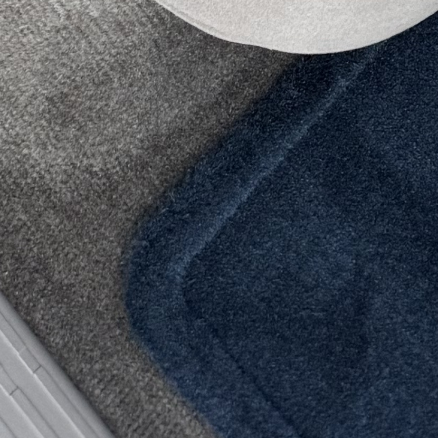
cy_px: -1041
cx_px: 522
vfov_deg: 8.8
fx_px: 2090
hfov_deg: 11.7
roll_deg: -30.2
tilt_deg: -29.2
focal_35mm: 146
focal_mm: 6.76
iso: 64
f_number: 1.78
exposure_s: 1/127
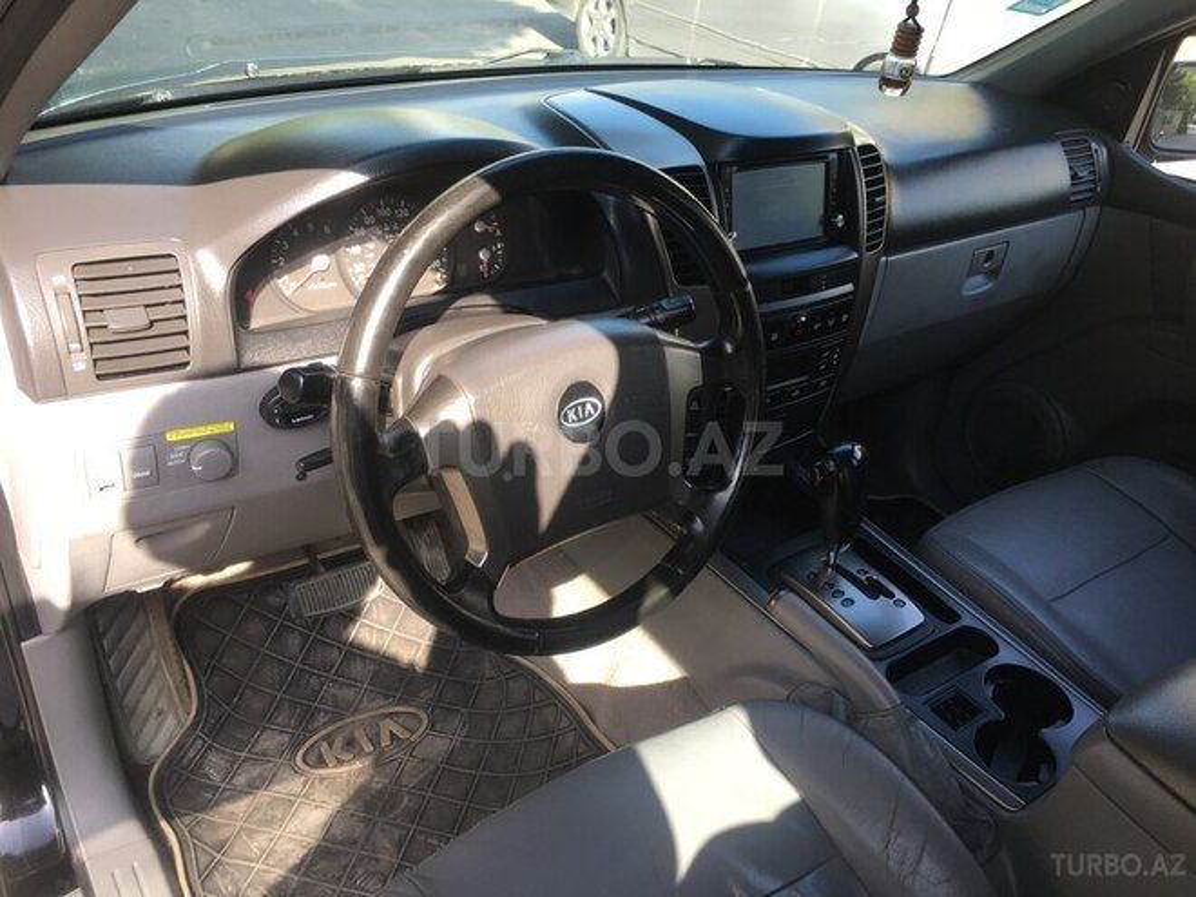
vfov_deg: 48.2
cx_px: 598
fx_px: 1002
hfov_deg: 61.7
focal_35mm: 29
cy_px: 448
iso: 25
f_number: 2.2
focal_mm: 4.15
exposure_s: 1/126
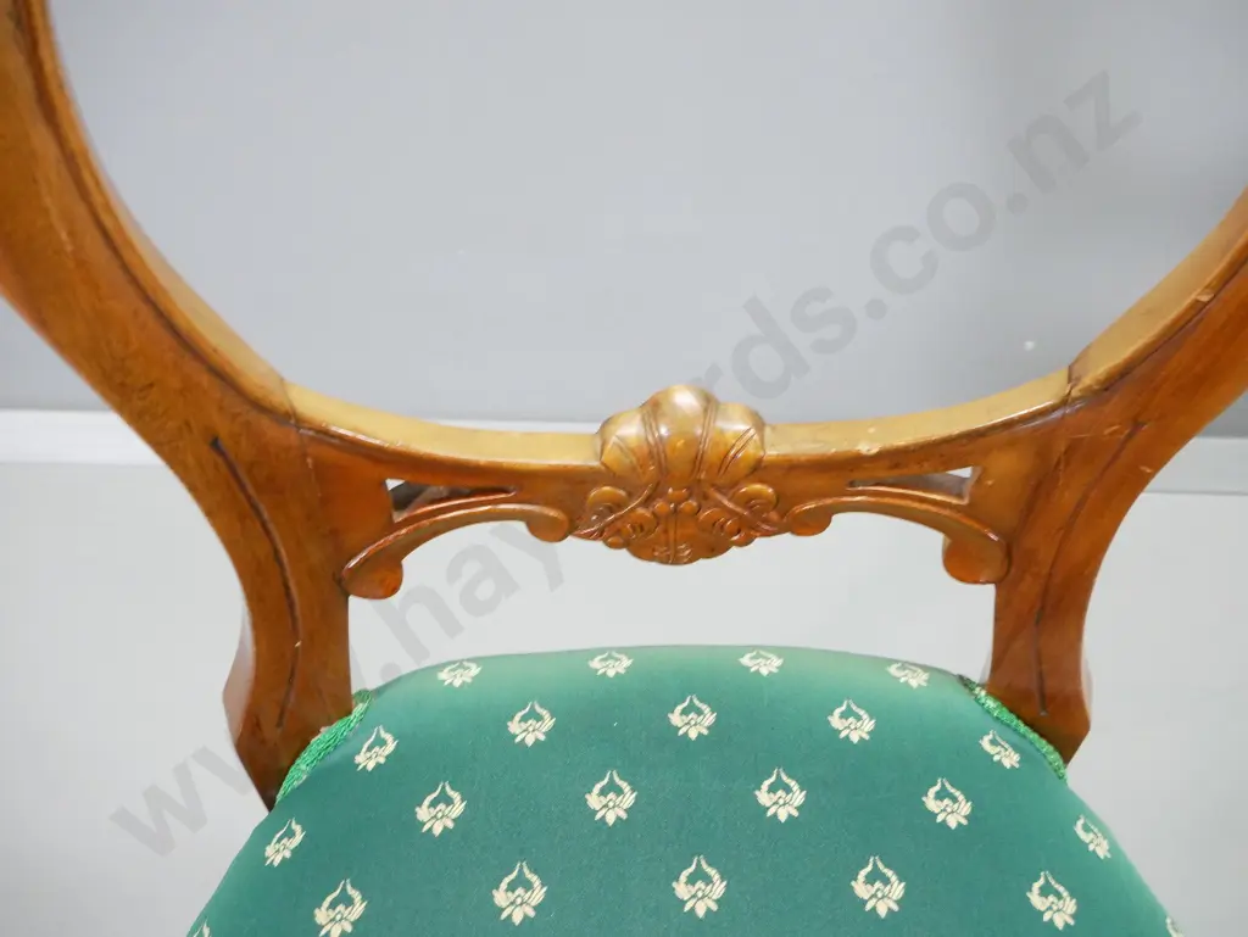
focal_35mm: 36
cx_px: 624
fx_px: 1299
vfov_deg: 39.7
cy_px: 468
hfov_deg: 51.3
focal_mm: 18
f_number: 5.6
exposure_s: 1/50
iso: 3200
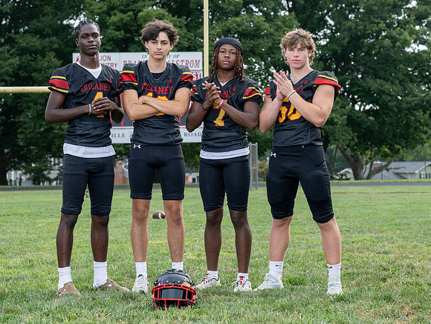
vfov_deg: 14.9
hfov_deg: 19.7
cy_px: 142
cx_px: 239
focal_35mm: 99
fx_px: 1240
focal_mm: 70
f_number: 5.6
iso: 100
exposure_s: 1/160
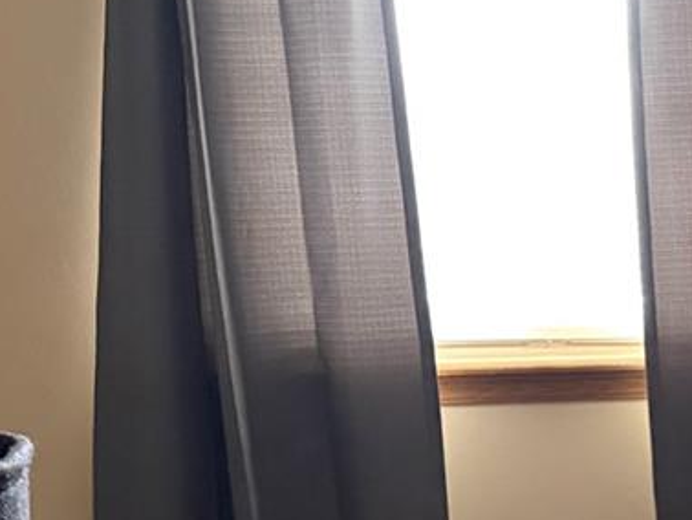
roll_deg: +1.0
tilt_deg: -10.7
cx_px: 848
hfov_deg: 18.7
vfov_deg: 14.5
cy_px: 612
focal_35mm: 99
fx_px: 1980
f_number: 1.6
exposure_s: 1/30
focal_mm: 5.96
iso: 640
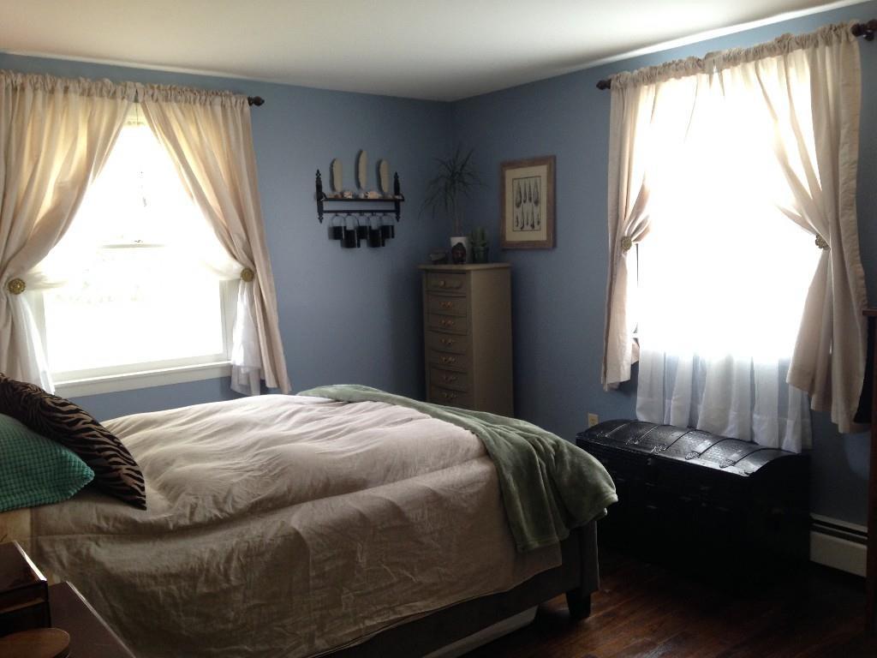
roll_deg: +0.8
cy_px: 329
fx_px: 836
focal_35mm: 33
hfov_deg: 55.4
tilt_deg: -5.8
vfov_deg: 42.9
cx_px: 438
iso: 100
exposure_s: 1/20
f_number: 2.4
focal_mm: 4.12
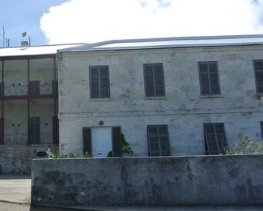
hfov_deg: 37.8
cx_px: 44
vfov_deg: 32.1
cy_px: 108
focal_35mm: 47
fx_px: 366
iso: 100
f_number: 5
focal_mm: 10
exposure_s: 1/1000
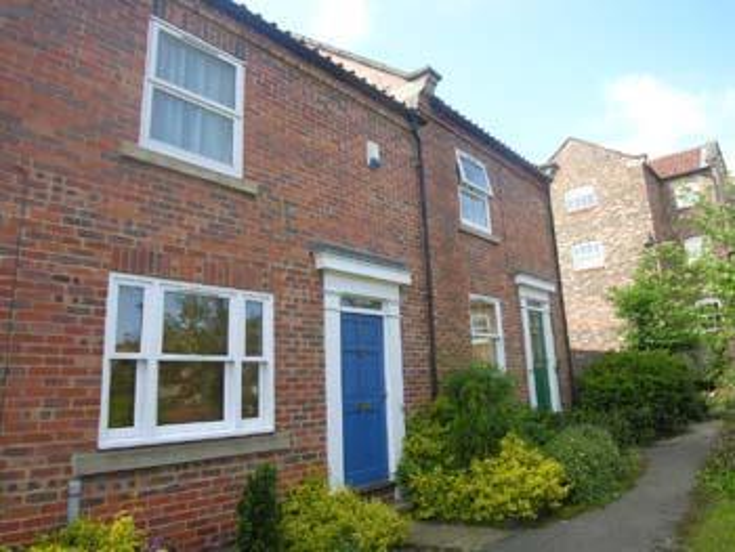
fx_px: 510
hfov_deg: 71.6
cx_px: 368
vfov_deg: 56.9
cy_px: 276
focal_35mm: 24
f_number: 4.1
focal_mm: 6.1
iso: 50
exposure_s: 1/120
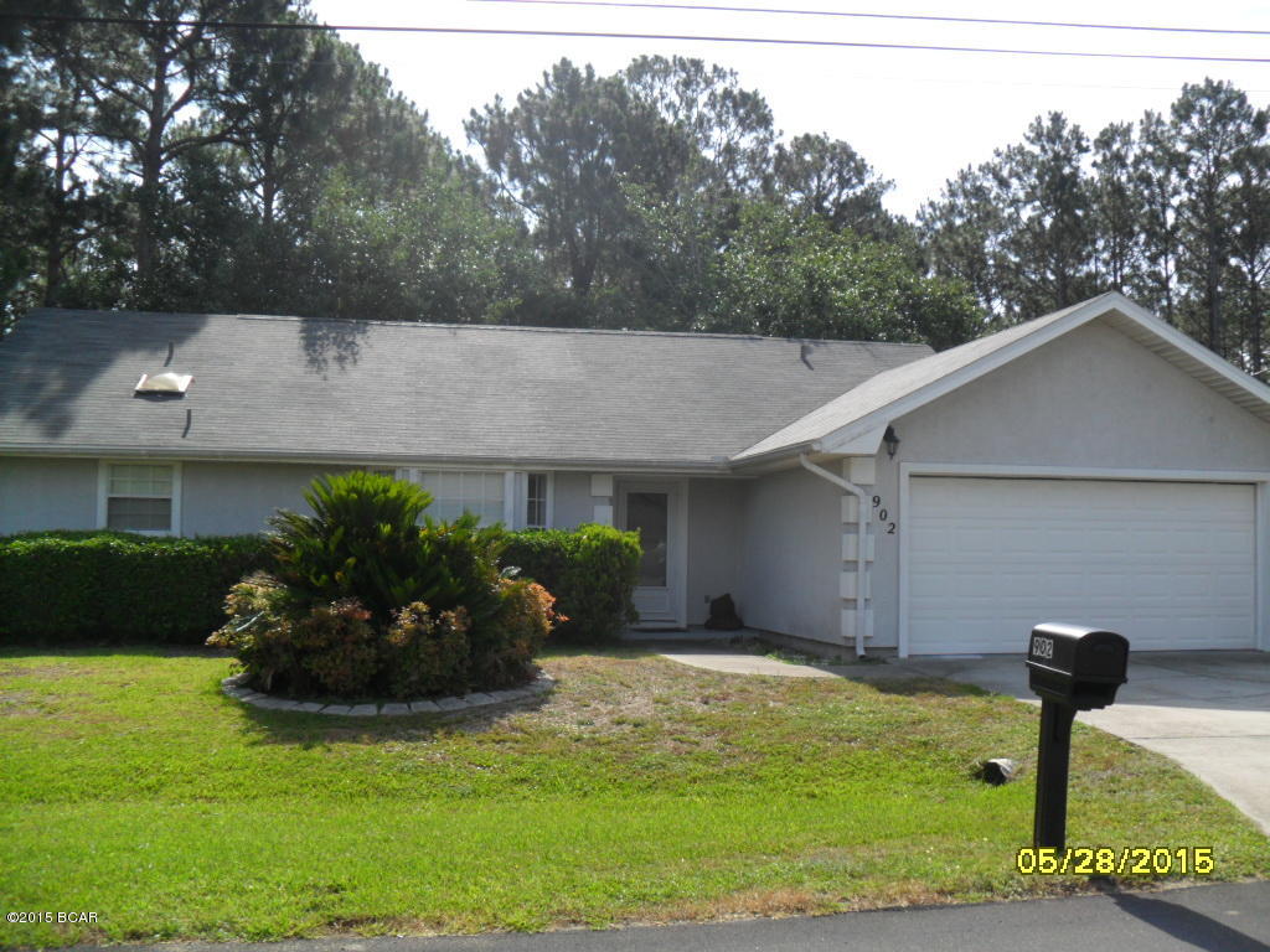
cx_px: 635
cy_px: 476
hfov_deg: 52.6
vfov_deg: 40.7
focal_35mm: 35
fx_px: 1284
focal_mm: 6.3
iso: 80
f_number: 7.6
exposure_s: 1/125
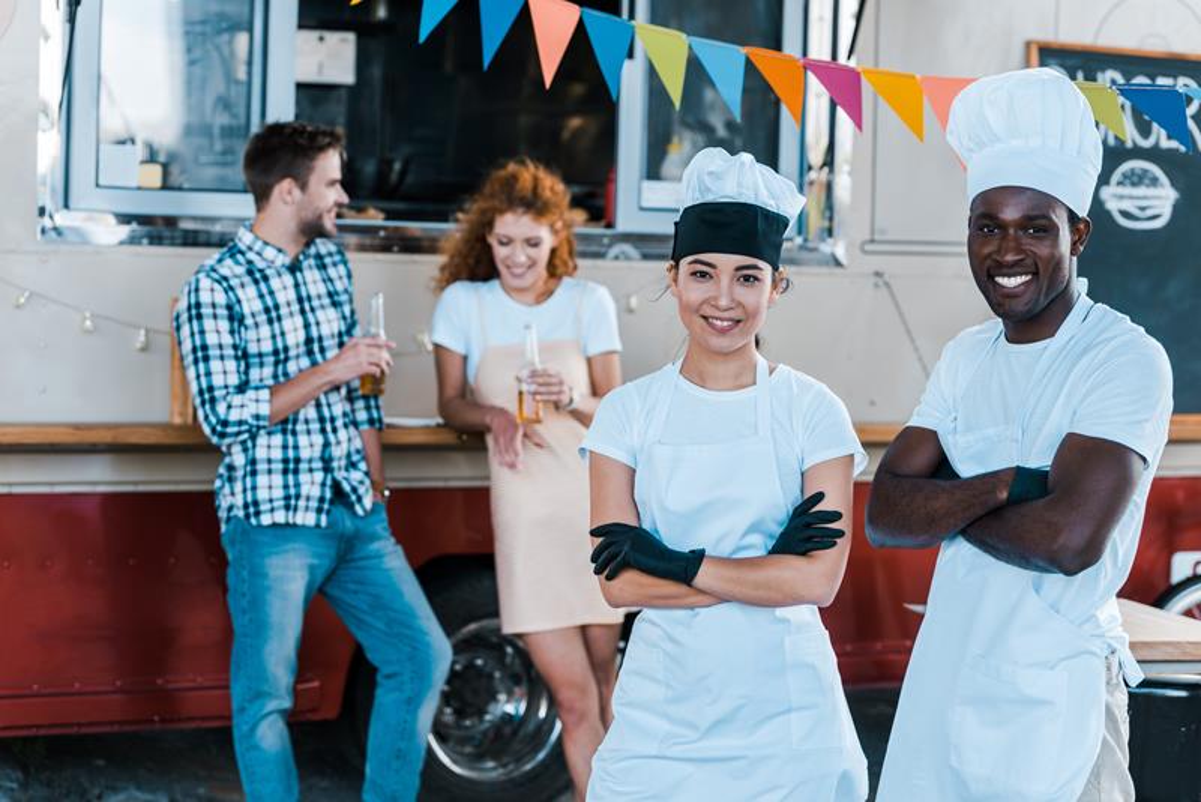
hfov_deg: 25.4
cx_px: 600
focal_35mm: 80
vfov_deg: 17.1
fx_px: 2670
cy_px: 401
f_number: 3.5
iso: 160
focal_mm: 80
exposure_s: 1/200
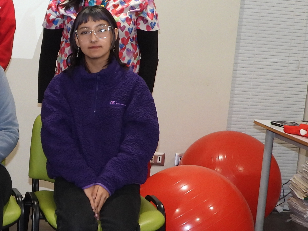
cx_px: -8
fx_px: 747
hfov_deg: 22.3
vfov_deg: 17.6
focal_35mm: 84
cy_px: 117
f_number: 2.8
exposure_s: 1/30
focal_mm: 5
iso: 200
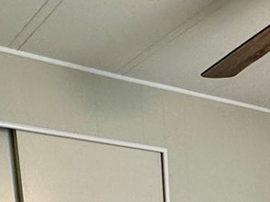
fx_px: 616
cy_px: 451
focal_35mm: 79
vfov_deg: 14.2
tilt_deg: -12.3
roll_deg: +1.8
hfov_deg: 23.9
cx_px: 256
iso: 200
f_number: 2.2
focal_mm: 2.22
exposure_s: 1/60
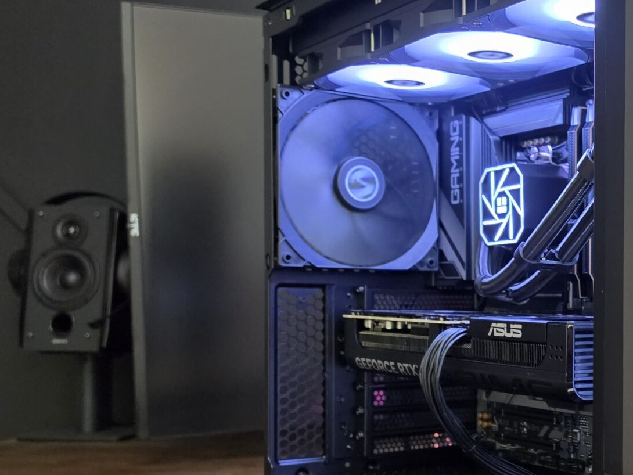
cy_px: 326
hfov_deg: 33.3
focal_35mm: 54
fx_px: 988
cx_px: 594
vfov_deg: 26.8
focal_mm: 6.5
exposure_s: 1/100
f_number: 1.4
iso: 640
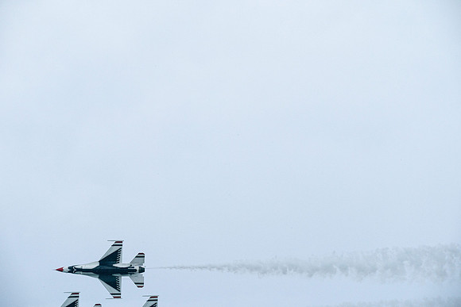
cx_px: 230
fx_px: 5123
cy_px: 154
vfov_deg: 3.4
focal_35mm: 400
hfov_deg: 5.2
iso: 640
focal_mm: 400
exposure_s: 1/1600
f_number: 25
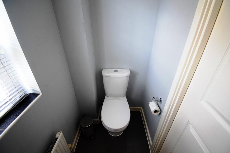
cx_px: 115
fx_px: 96
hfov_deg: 100.4
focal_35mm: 15
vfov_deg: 77.4
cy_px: 76
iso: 2200
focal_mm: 10
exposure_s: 1/60
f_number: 4.5
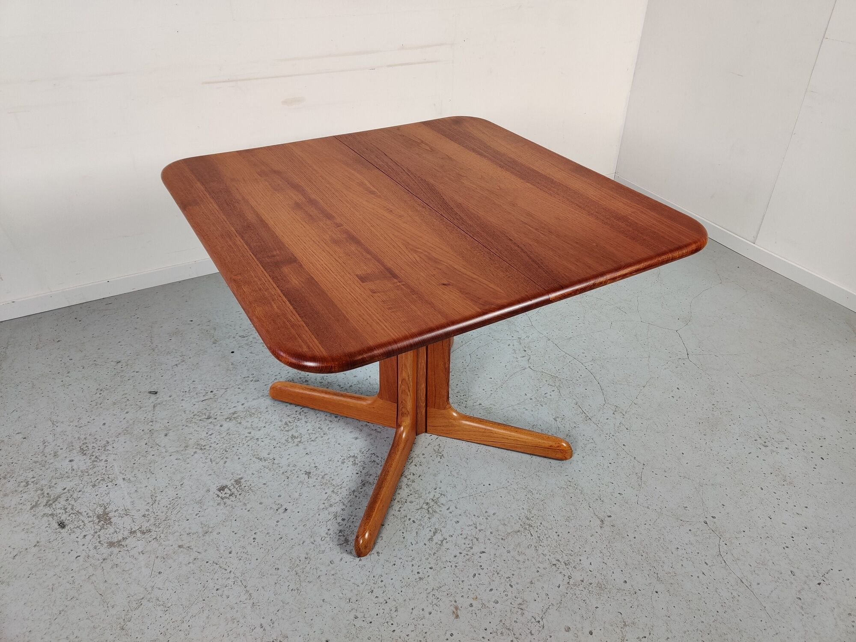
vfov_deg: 51.4
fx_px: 668
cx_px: 428
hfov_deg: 65.3
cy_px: 321
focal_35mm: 27
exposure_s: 1/100
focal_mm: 4.75
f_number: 1.65
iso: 200
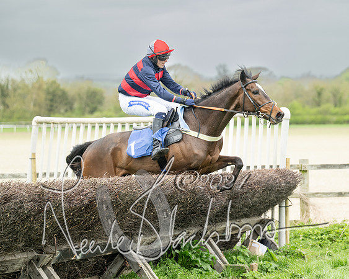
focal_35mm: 136
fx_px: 1407
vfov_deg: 11.3
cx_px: 200
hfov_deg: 14.1
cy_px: 141
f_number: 2.8
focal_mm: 101
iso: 400
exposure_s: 1/1600
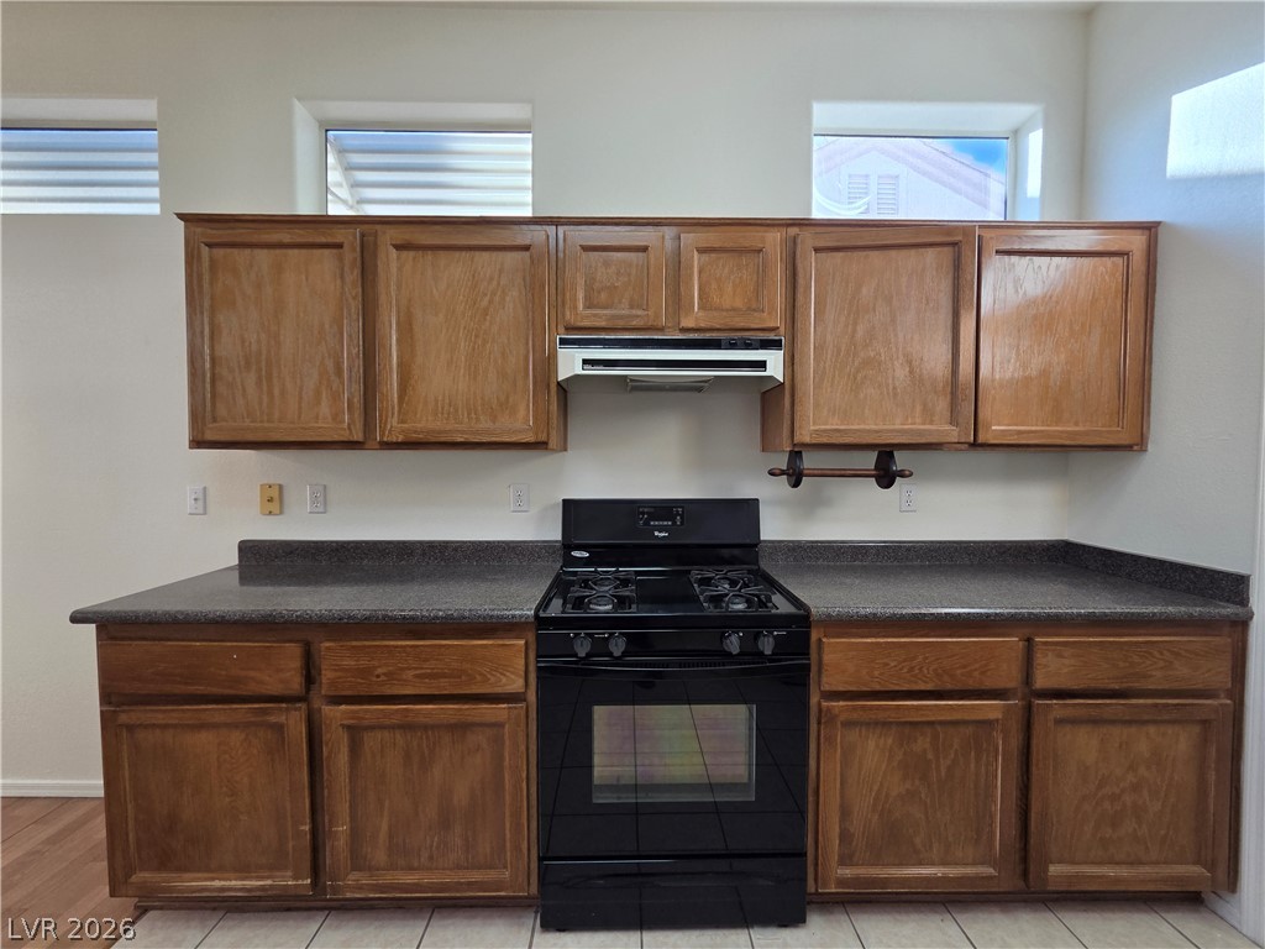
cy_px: 474
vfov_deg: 89.9
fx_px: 475
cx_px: 632
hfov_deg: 106.2
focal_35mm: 13
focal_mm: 2.2
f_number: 2.2
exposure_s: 1/120
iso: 80
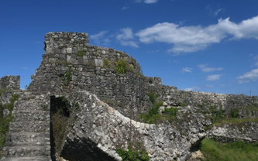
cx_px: 149
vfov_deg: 33.6
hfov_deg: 51.4
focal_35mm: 38
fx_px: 267
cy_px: 76
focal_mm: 21
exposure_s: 1/200
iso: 100
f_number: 8
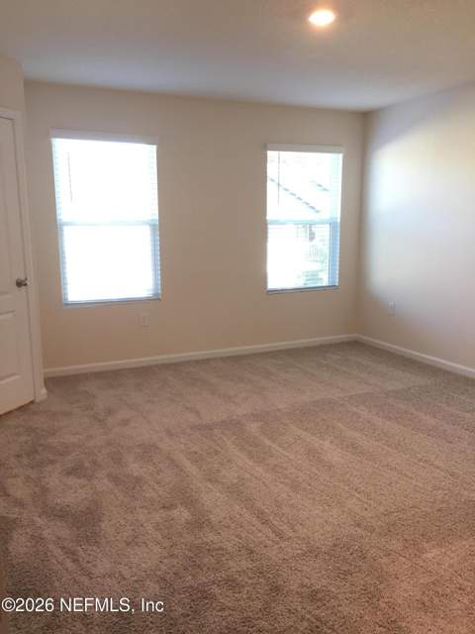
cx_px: 238
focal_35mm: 29
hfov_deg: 48.2
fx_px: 531
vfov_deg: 61.7
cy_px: 317
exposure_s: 1/30
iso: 64
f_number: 2.2
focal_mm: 4.15
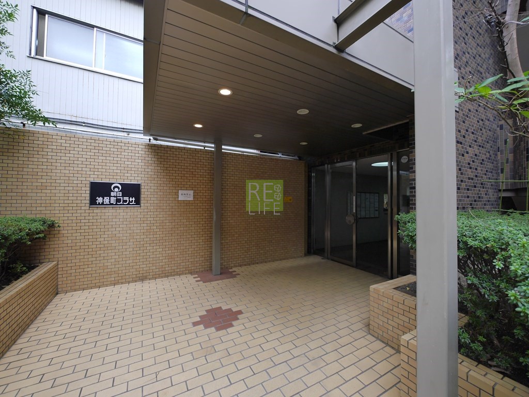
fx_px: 214
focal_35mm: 14
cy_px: 198
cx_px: 264
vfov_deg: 85.7
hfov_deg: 102.1
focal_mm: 7
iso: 200
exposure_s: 1/60
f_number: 4
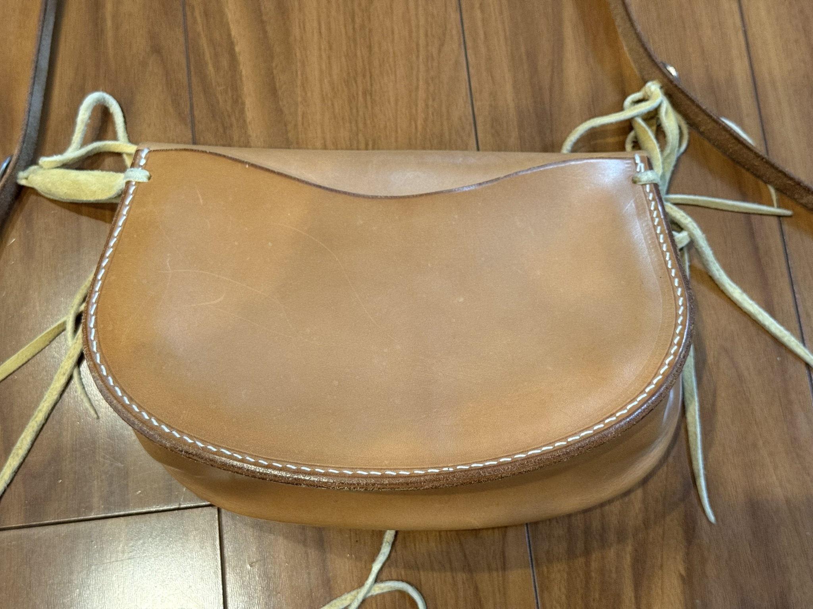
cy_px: 304
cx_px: 406
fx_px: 1127
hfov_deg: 39.7
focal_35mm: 48
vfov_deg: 30.3
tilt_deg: -76.3
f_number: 1.78
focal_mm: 6.76
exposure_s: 1/33
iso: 250
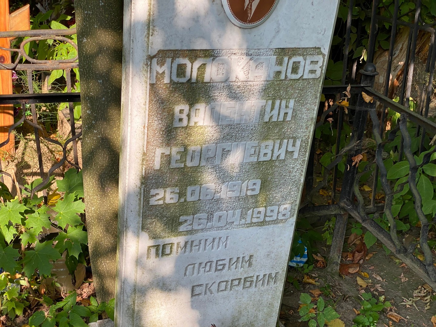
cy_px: 164
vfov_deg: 28.0
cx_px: 218
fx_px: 655
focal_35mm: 52
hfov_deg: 36.8
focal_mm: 6
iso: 20
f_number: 2
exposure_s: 1/196
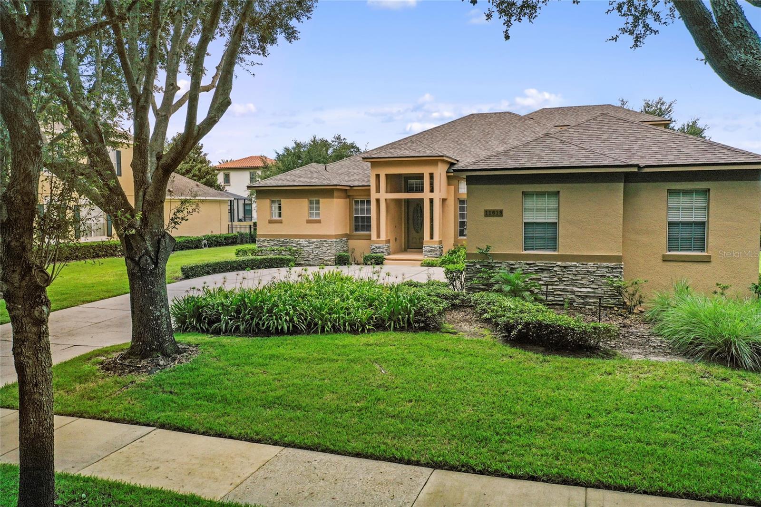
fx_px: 592
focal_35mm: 28
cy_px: 254
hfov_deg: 65.5
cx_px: 380
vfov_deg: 46.4
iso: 100
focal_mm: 10.26
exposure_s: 1/800
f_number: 6.3
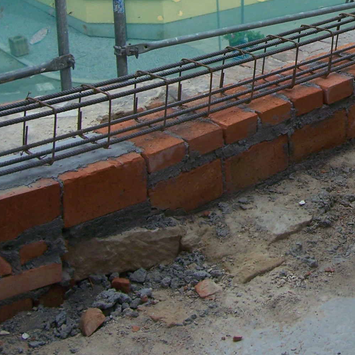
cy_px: -5
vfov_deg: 19.8
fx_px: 986
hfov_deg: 19.9
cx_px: 332
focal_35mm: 85
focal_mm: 5.6
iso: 80
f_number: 5.1
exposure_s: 1/500
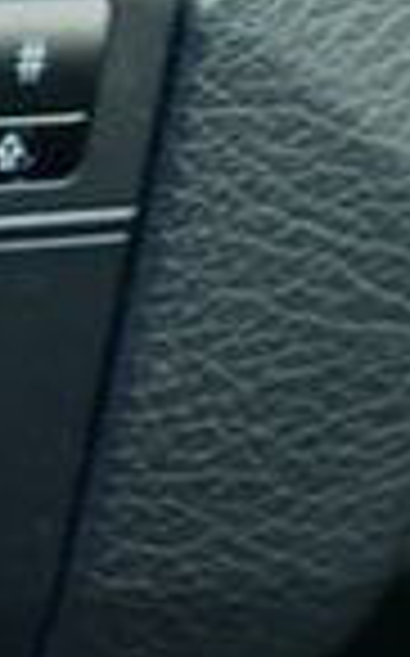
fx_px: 3135
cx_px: -1149
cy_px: 380
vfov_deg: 12.0
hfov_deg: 6.3
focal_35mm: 175
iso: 200
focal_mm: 9.12
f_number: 2.8
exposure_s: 1/60
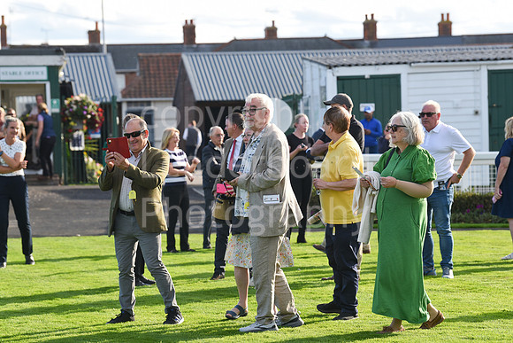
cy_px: 172
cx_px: 256
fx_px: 2280
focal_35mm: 160
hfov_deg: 12.8
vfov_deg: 8.6
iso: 400
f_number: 6.3
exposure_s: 1/640
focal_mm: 160
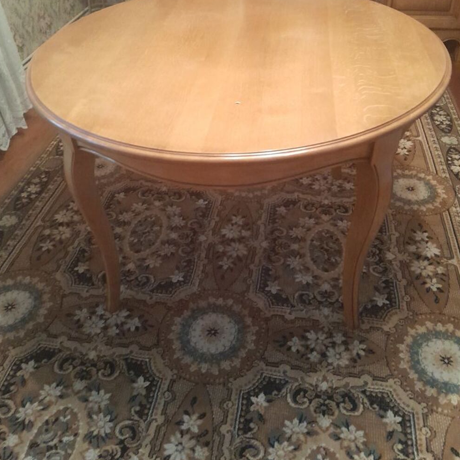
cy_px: 178
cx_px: 229
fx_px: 466
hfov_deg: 52.5
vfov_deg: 52.1
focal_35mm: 31
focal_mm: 3.98
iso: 1000
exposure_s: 1/20
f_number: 1.8
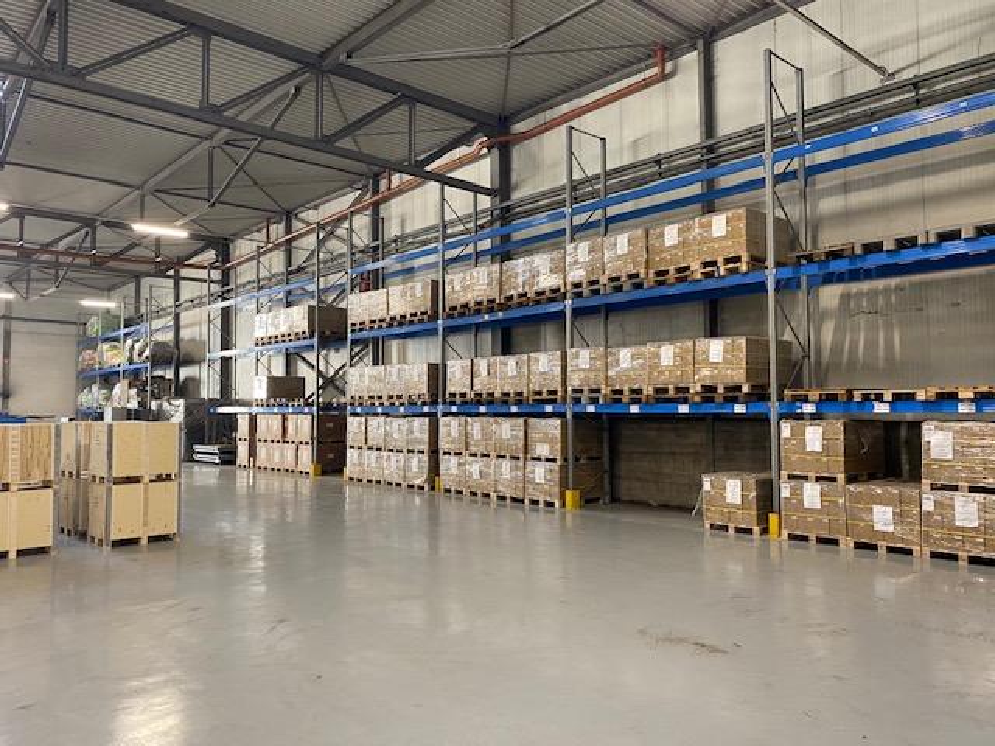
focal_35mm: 26
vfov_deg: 53.1
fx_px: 747
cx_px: 498
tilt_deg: +2.7
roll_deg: -0.2
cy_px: 373
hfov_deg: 67.3
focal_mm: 4.25
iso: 400
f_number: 1.8
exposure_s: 1/50
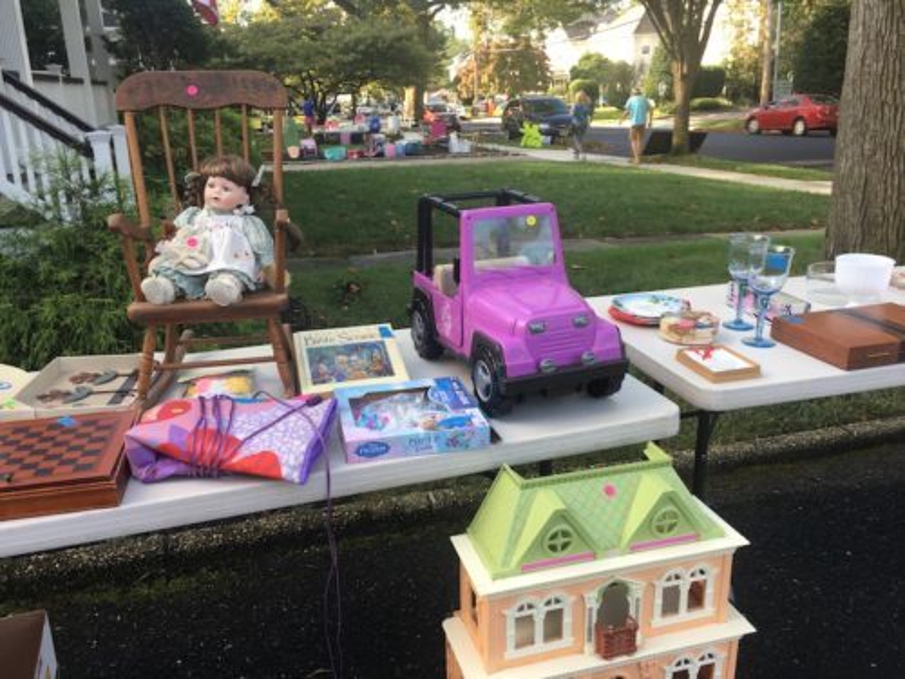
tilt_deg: -20.8
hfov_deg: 61.7
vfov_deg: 48.2
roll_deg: +1.3
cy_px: 340
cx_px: 452
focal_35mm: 29
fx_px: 758
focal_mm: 4.15
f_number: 2.2
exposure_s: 1/142
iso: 25
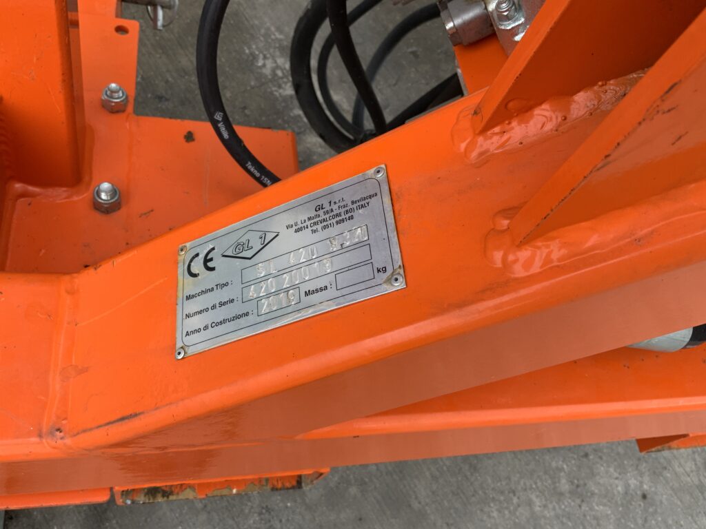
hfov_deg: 61.7
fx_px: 591
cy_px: 264
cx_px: 353
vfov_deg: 48.2
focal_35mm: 29
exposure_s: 1/367
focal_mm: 3
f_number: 1.8
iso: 16
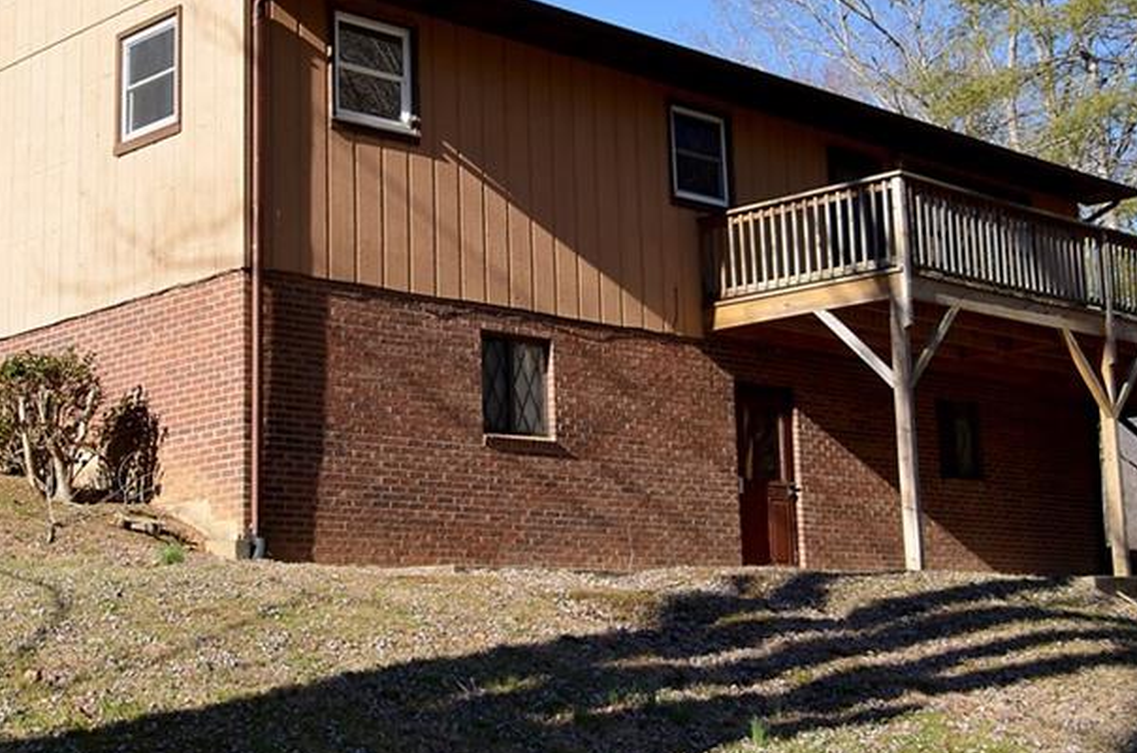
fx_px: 1923
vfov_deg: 22.1
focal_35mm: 61
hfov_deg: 32.9
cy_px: 302
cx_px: 527
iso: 100
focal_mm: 24
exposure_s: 1/250
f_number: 7.1
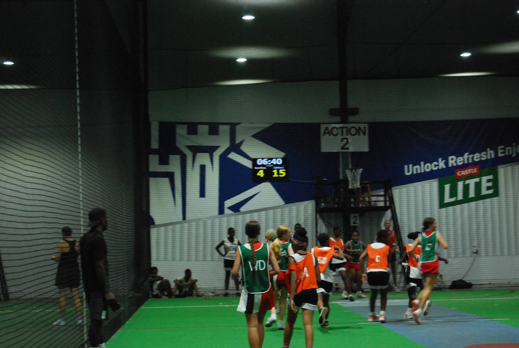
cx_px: 260
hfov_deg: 24.6
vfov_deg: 16.6
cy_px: 174
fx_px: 1191
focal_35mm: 82
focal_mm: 55
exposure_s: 1/60
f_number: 5.6
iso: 1600
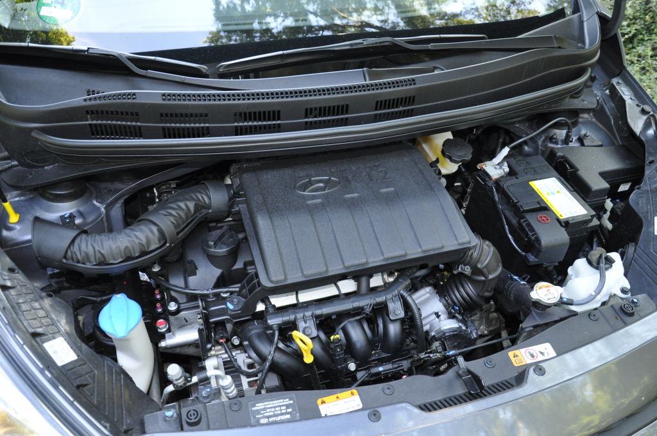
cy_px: 218
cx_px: 328
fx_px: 574
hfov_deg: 59.6
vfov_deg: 41.6
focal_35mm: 32
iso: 800
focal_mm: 21
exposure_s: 1/60
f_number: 3.8
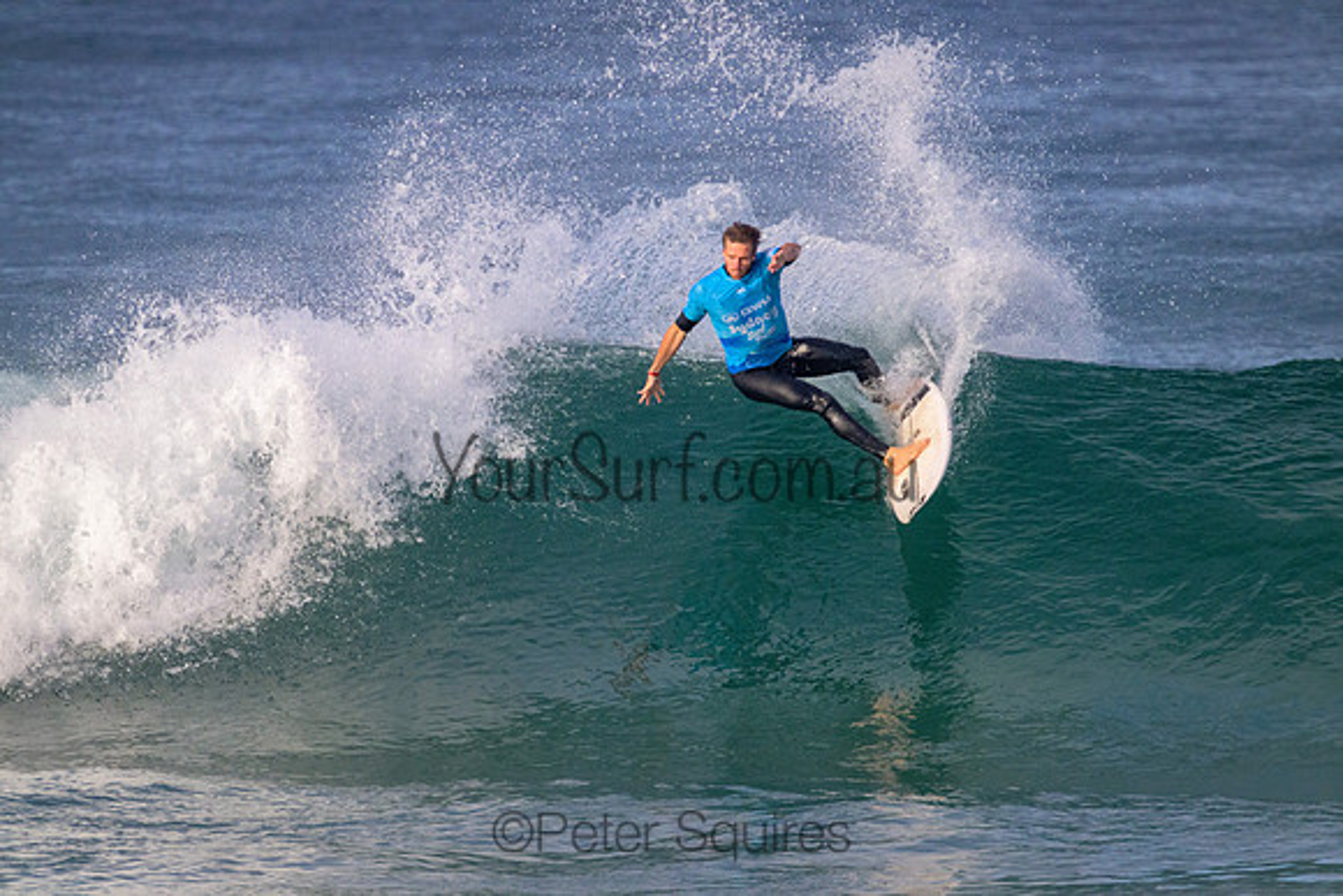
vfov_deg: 1.7
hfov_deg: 2.6
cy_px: 448
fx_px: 29850
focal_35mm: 800
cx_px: 672
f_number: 11
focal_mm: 800
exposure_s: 1/2000
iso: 2500
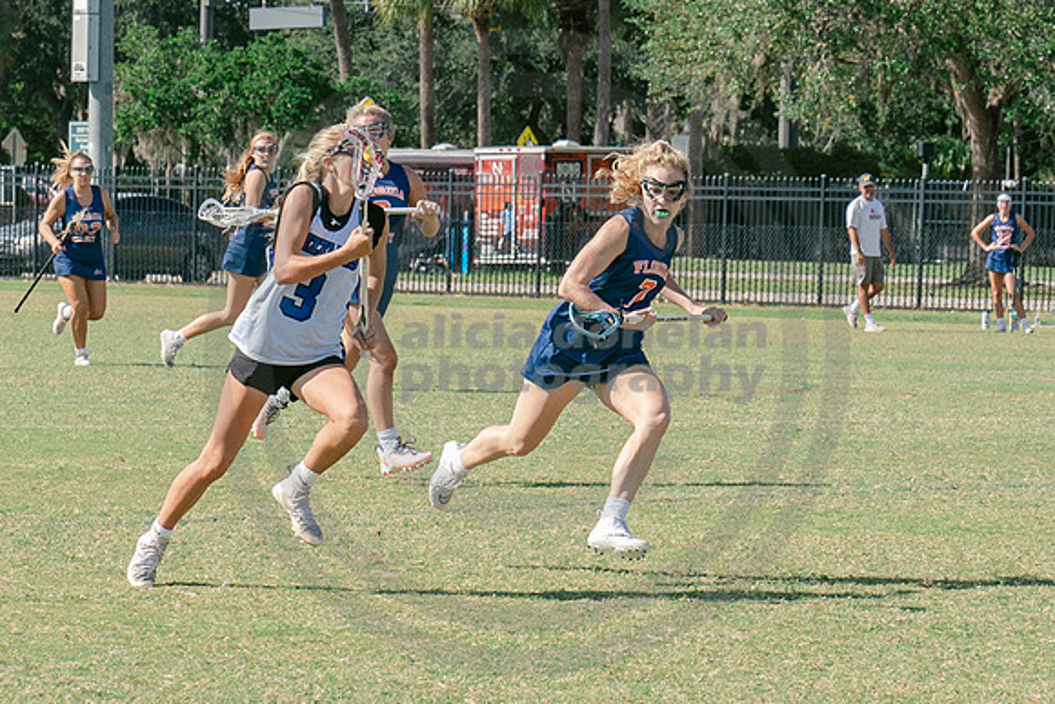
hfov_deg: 9.3
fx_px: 6505
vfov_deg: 6.2
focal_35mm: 222
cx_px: 676
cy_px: 403
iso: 250
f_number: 5.6
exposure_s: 1/1000
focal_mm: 70
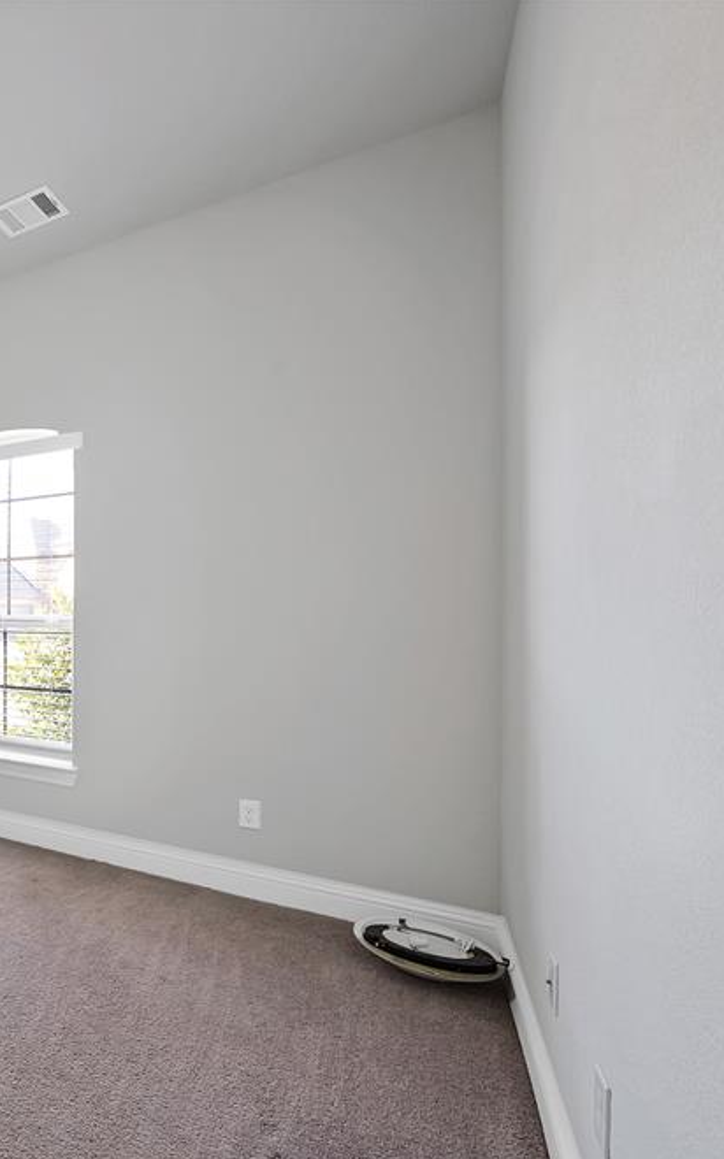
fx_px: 600
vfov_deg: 88.0
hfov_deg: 43.5
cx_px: -116
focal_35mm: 19
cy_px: 597
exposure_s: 1/2
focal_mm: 12
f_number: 8
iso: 640
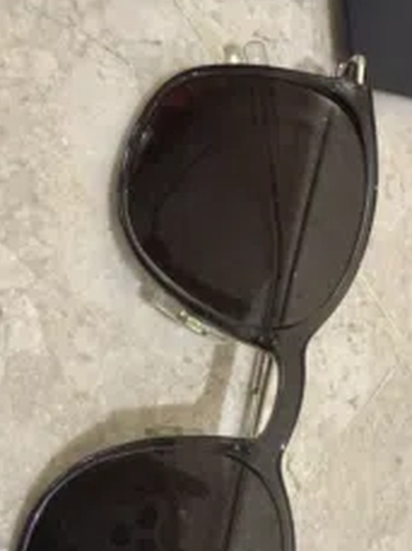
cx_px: 226
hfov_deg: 34.2
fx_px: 668
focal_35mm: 42
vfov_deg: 42.3
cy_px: 462
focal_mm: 2.22
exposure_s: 1/50
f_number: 2.2
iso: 640
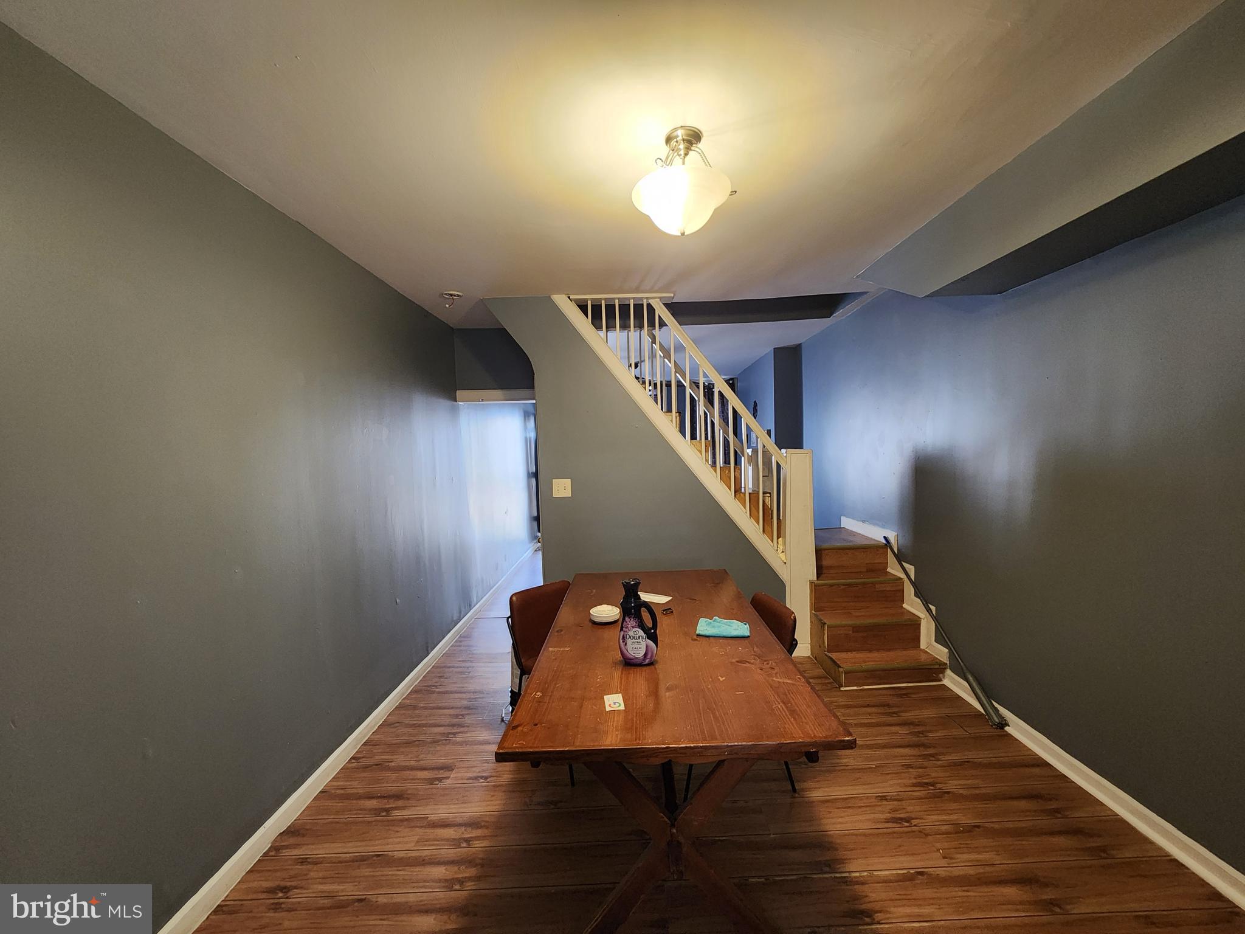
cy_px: 467
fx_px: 468
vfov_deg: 89.9
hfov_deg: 106.2
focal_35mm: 13
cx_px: 622
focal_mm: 2.2
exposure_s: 1/60
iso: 400
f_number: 2.2
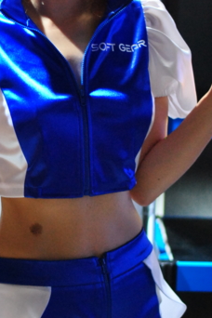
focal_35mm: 176
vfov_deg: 11.7
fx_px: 1555
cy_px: 156
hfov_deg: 7.8
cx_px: 57
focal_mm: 50
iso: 800
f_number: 1.8
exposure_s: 1/60
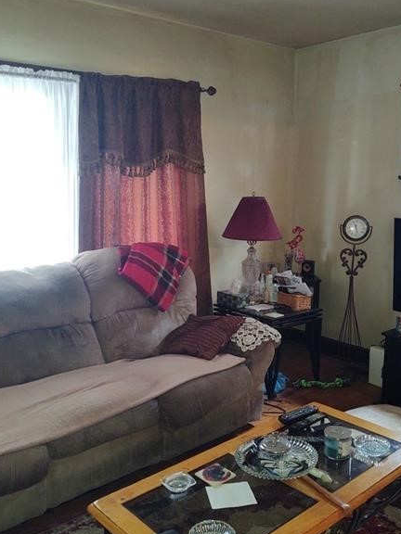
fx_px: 556
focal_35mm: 36
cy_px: 278
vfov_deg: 51.3
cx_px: 217
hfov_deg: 39.6
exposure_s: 1/40
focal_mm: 4.75
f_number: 1.7
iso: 209
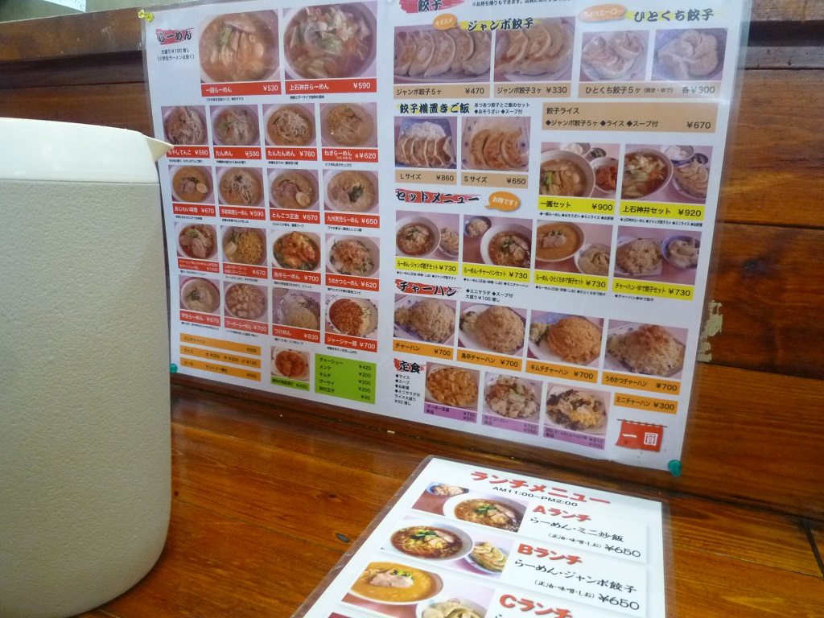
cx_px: 412
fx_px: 595
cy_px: 309
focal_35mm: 25
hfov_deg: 69.4
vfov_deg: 54.9
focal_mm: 4.5
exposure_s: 1/20
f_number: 2.8
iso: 400
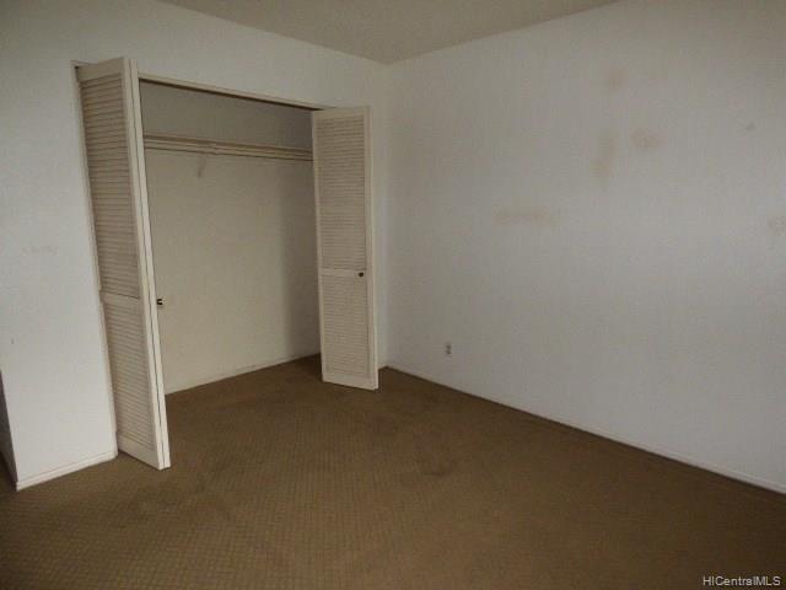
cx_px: 393
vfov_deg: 66.0
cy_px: 295
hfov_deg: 81.7
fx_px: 454
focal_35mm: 20
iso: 500
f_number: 2.8
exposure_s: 1/250
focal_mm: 3.58
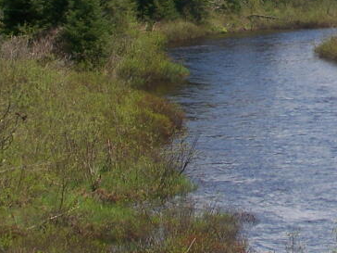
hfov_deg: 11.7
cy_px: -51
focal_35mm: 166
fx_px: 1616
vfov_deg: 8.8
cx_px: 397
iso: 80
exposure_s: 1/800
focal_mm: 9.8
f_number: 4.5
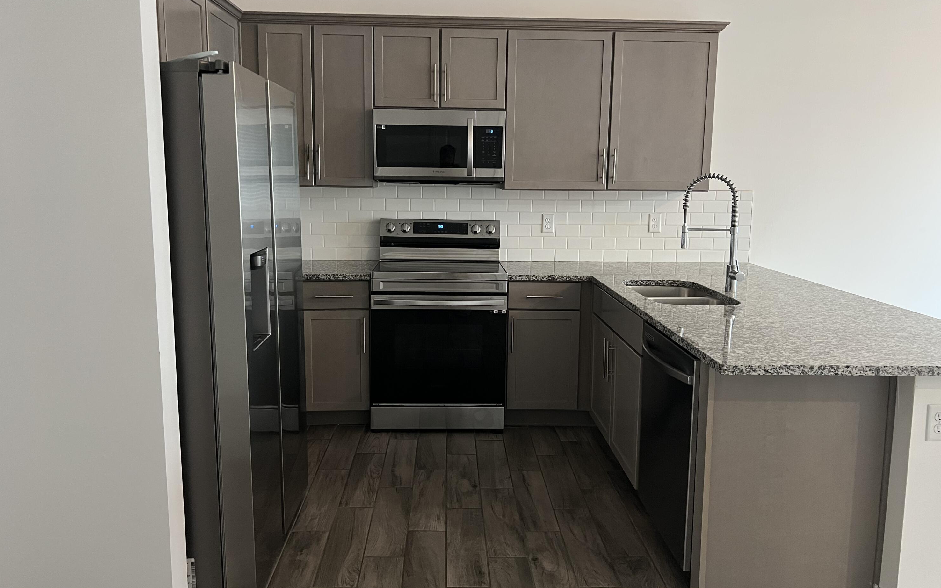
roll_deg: +0.0
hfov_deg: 66.5
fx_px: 718
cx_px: 467
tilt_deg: -9.1
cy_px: 272
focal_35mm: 28
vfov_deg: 44.5
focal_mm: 5.7
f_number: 1.5
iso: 400
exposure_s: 1/40
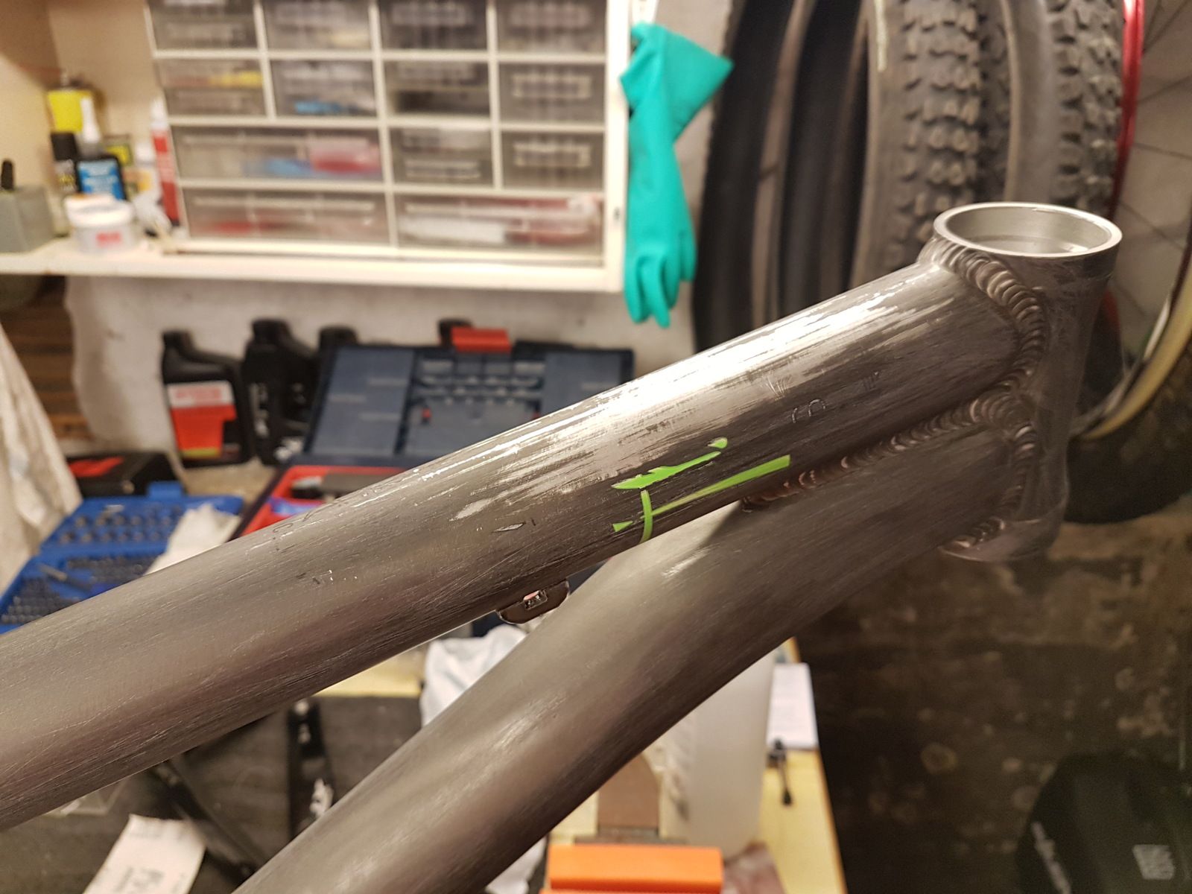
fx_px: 895
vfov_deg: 53.1
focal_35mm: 26
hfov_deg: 67.3
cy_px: 447
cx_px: 596
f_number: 1.7
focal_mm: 4.2
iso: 160
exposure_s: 1/33
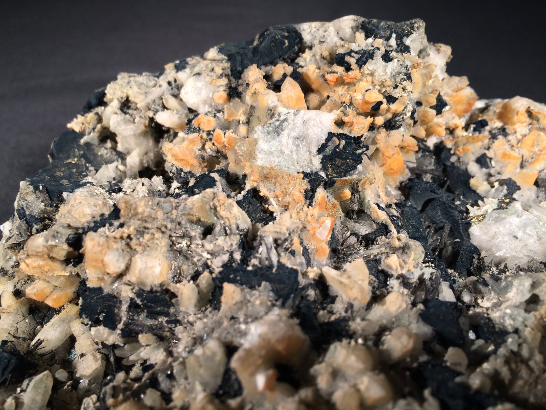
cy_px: 205
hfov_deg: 61.7
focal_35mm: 29
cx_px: 273
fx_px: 457
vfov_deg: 48.2
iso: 50
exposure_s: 1/60
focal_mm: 4.15
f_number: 2.2
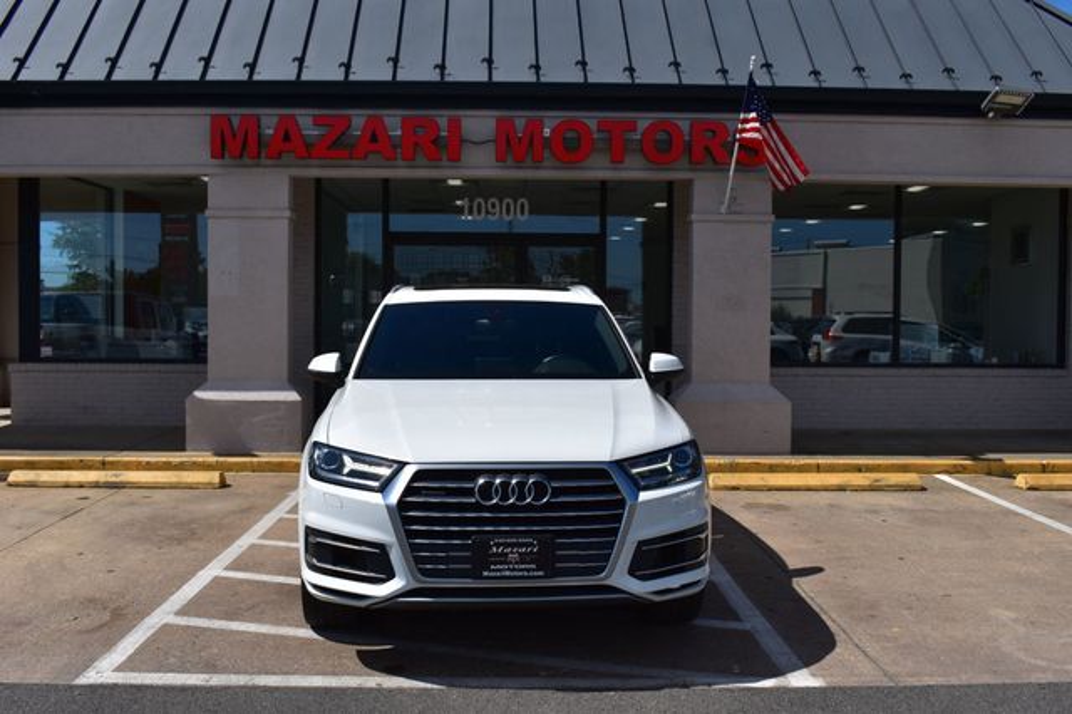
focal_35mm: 36
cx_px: 536
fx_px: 1071
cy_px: 357
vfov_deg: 36.8
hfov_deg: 53.2
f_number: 11
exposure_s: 1/640
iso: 200
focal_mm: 24
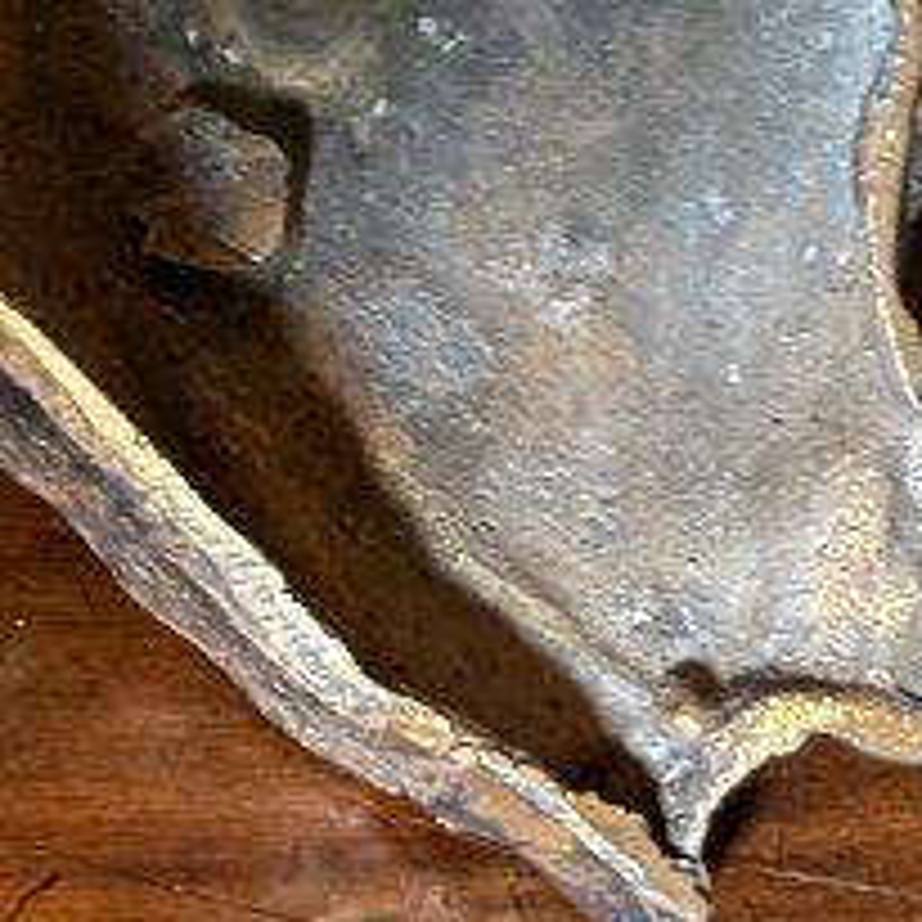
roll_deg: +1.7
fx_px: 3737
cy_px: -531
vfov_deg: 13.2
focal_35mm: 124
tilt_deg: -42.1
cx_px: -684
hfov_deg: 12.9
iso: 250
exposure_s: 1/60
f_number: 1.78
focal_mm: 6.76
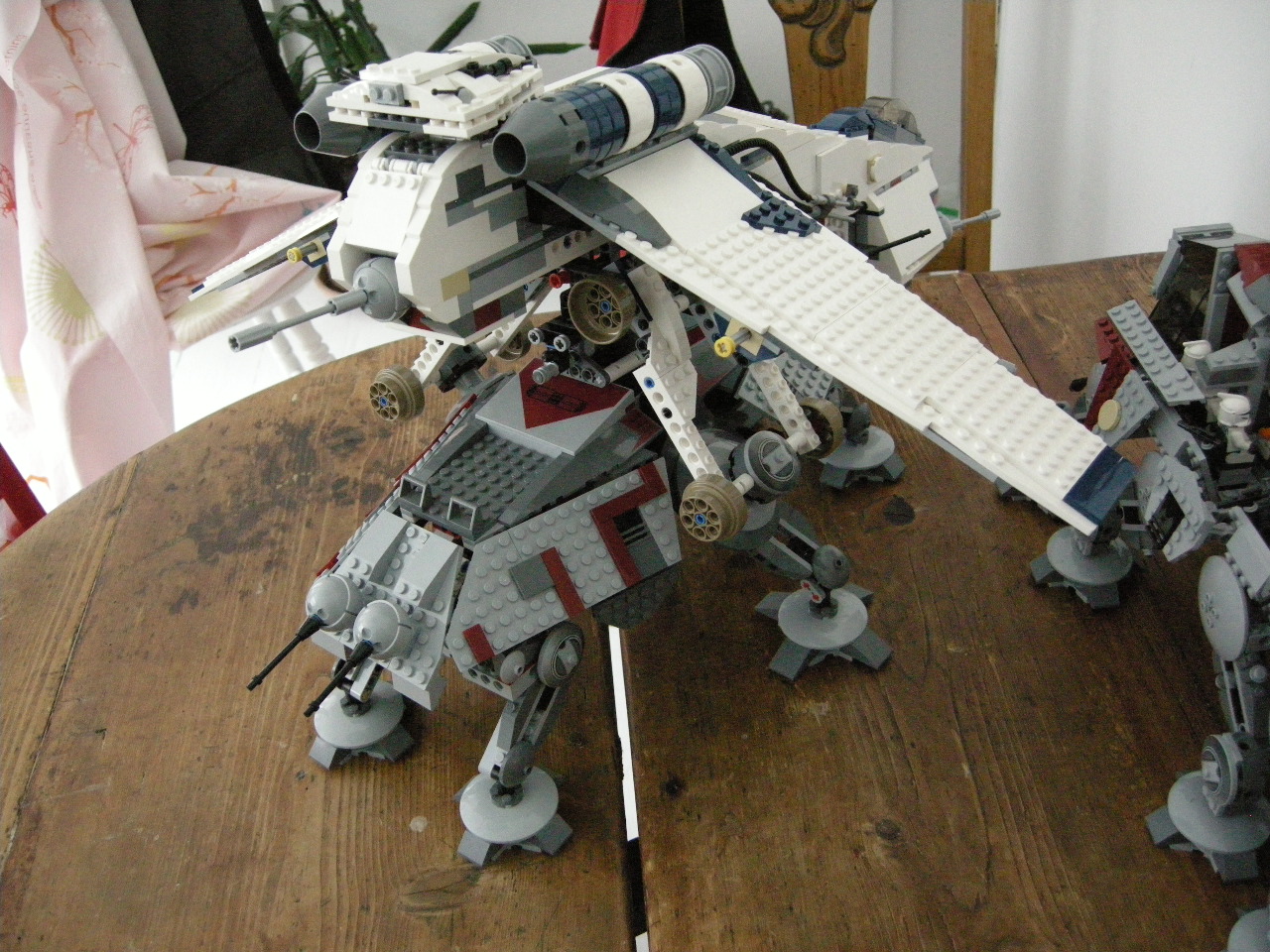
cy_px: 476
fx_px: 1321
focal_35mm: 36
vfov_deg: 39.7
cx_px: 635
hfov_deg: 51.4
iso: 800
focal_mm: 7.5
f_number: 2.7
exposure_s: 1/30
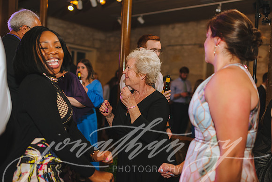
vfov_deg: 37.9
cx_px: 136
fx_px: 264
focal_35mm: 35
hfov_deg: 54.4
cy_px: 91
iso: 640
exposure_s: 1/200
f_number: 2
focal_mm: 35
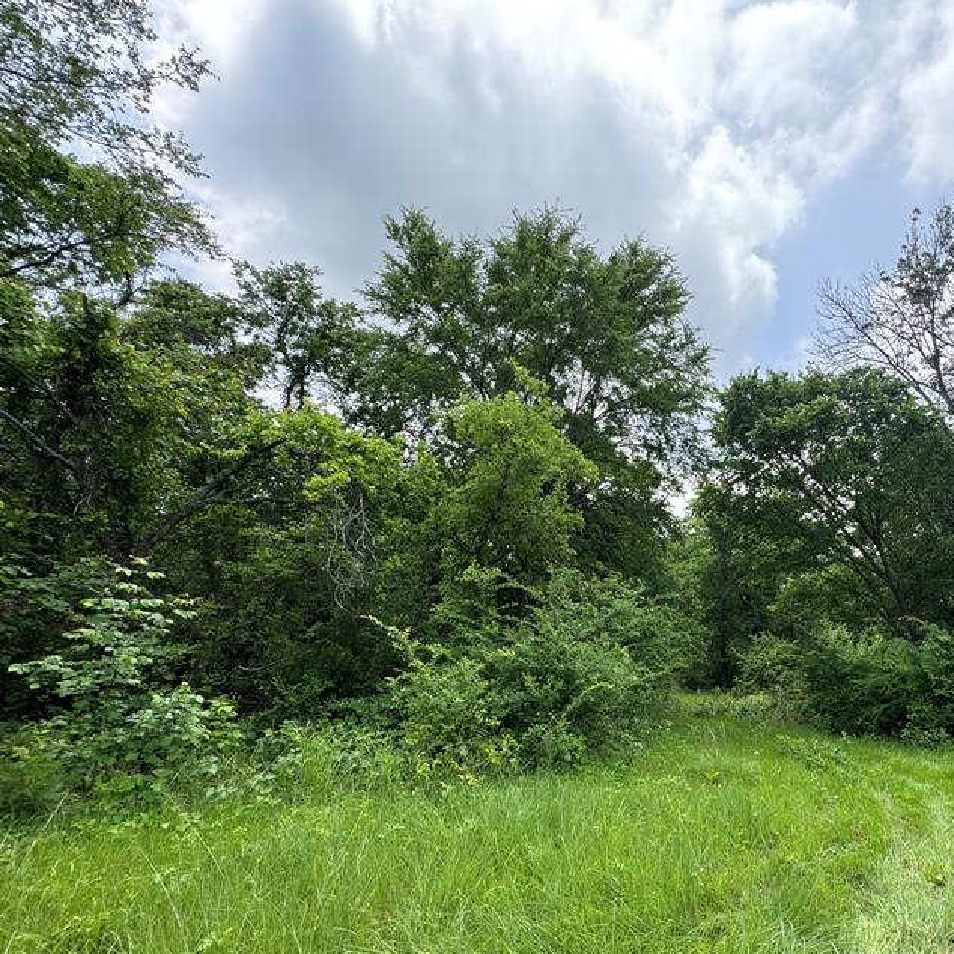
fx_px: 624
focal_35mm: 20
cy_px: 564
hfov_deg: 71.8
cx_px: 662
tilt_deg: +8.1
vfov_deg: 74.1
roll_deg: +0.8
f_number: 2.2
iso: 40
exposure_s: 1/405
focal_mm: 2.22
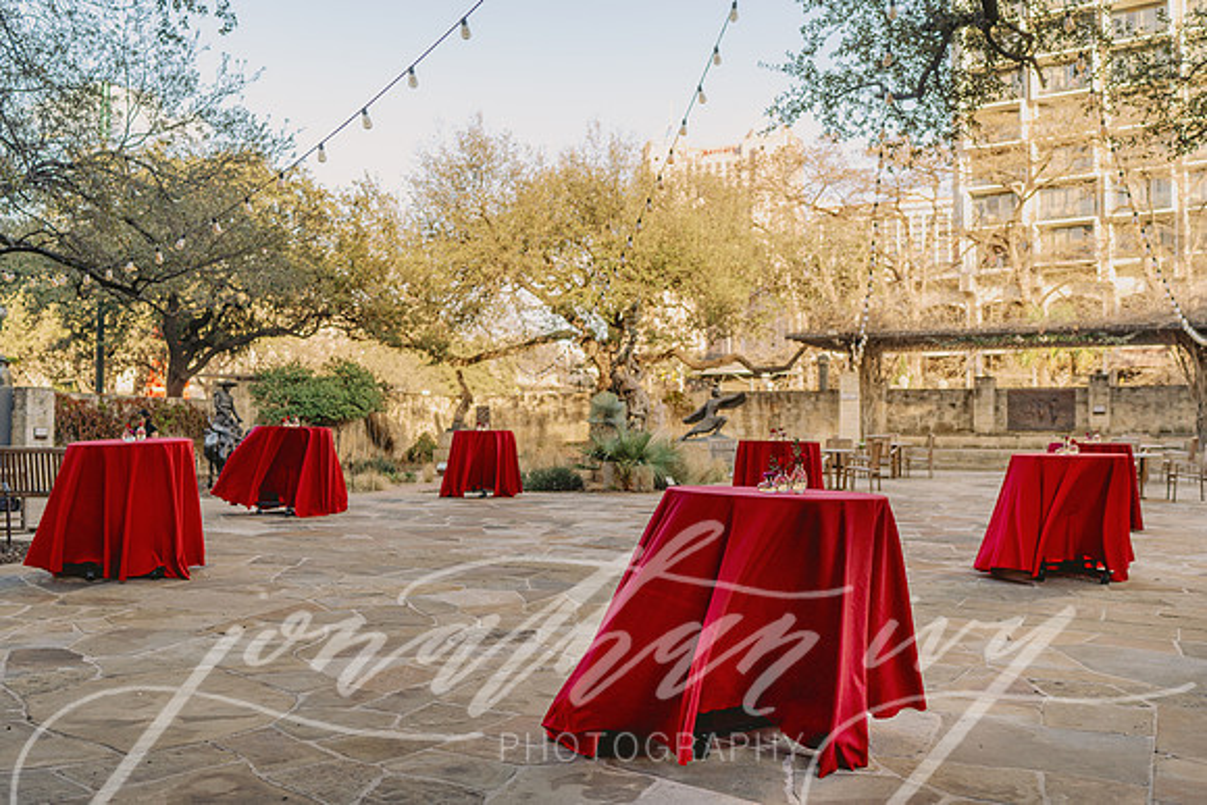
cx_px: 588
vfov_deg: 37.0
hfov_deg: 53.3
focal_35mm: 36
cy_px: 392
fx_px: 1203
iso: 100
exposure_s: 1/250
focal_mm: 35
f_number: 2.8
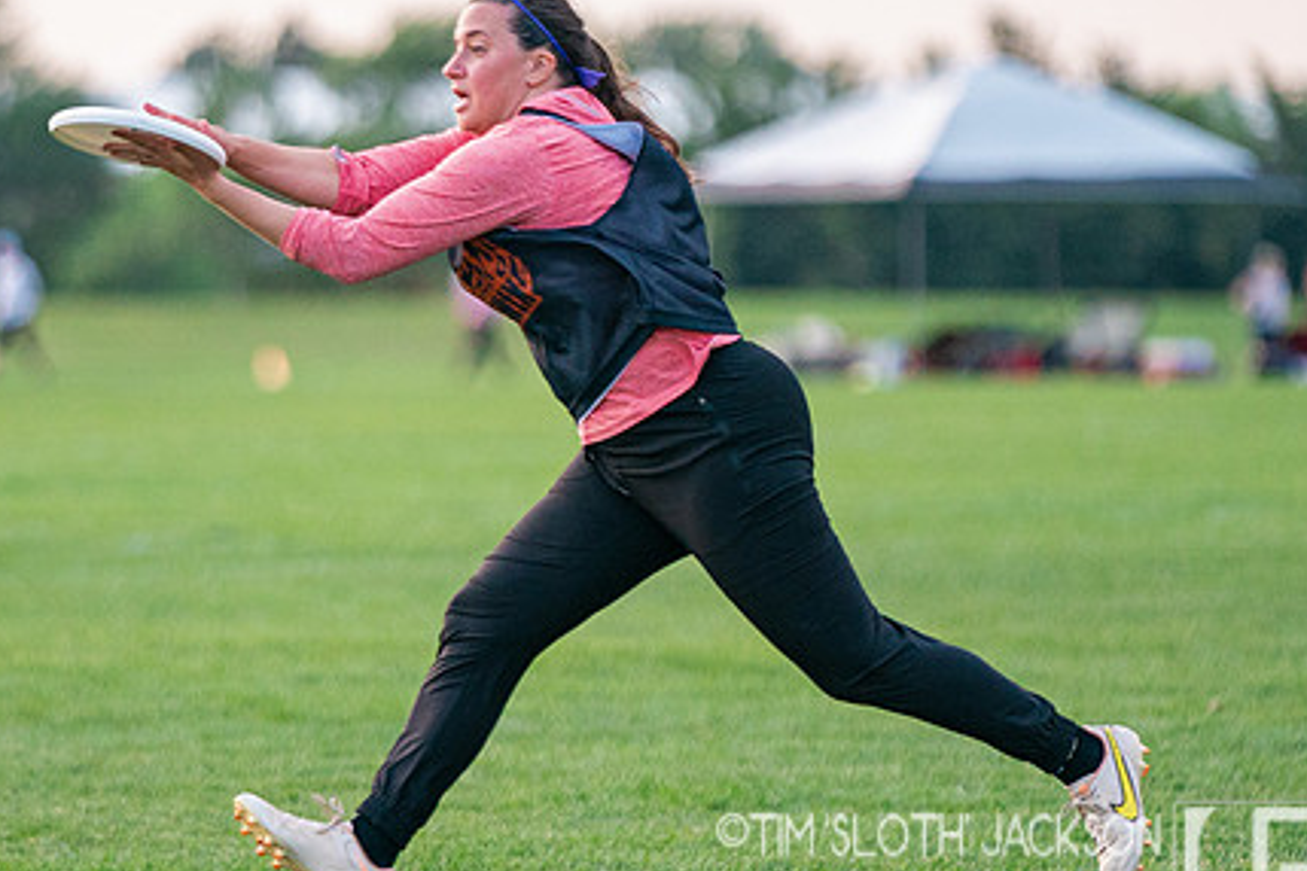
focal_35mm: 442
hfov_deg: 4.7
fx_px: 16046
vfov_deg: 3.1
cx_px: 459
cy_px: 379
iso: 1250
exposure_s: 1/2500
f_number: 2.8
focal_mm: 198
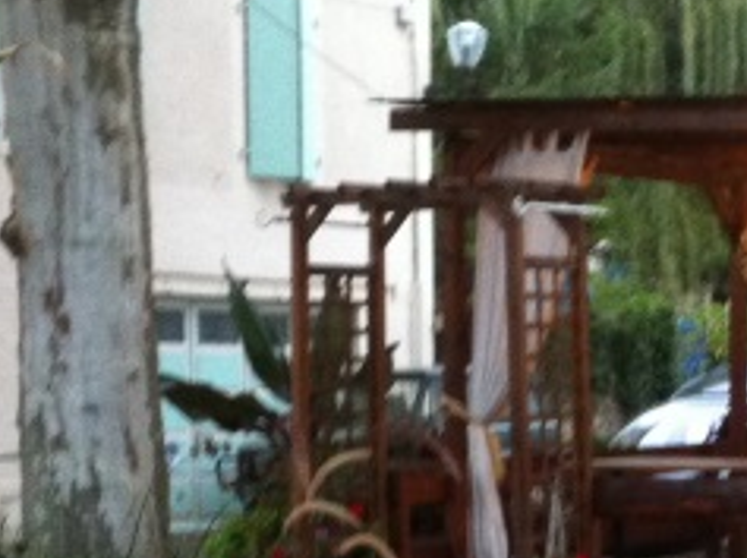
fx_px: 2543
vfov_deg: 12.4
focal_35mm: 118
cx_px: 728
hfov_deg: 16.4
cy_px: 489
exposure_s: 1/15
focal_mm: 3.85
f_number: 2.8
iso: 320
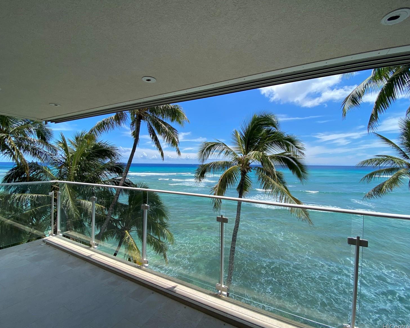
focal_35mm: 15
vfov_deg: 84.0
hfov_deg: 96.8
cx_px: 203
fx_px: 182
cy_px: 163
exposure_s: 1/1043
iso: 20
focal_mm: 1.54
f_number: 2.4
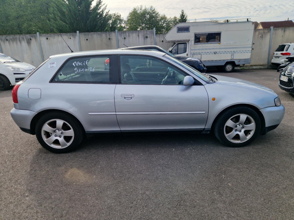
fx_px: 195
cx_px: 147
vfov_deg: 58.9
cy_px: 110
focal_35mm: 23
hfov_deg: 73.9
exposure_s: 1/1111
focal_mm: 5.4
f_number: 1.8
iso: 50
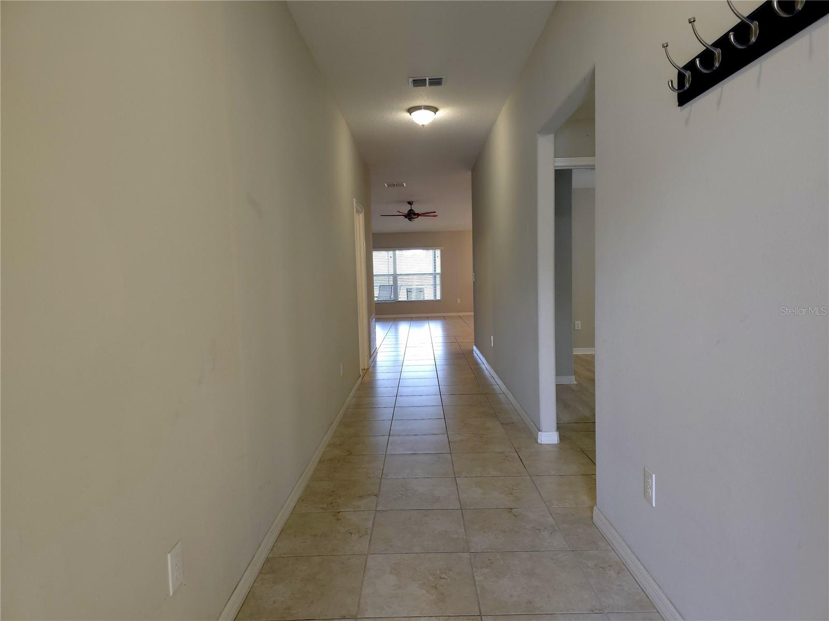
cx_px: 414
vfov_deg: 58.9
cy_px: 310
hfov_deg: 73.9
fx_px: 551
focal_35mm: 23
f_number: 1.7
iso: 250
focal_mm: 6.3
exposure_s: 1/60
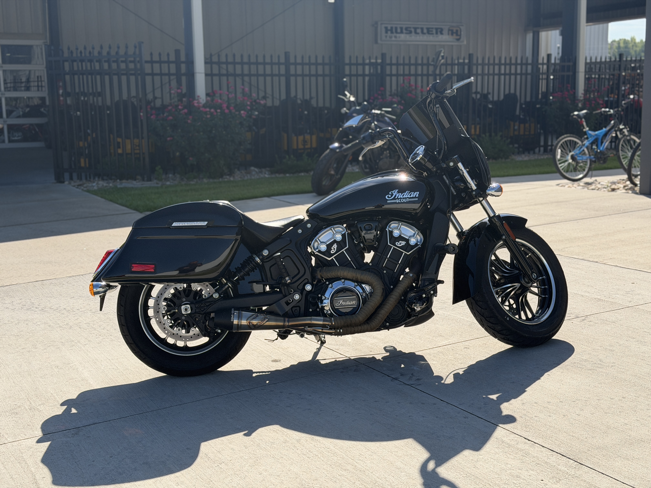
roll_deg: +1.1
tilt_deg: -8.9
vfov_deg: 30.3
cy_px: 244
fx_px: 903
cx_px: 326
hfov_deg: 39.7
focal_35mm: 48
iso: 64
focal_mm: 6.76
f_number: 1.78
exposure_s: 1/3704
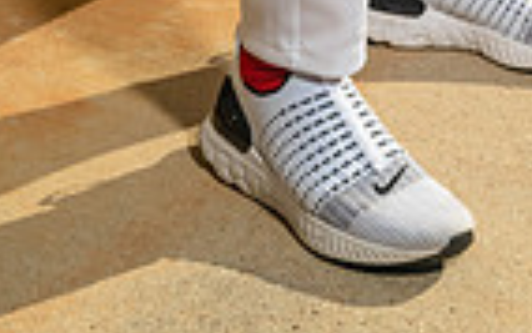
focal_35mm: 110
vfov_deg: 10.2
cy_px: -494
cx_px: 337
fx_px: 1596
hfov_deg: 18.9
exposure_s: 1/200
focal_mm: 34
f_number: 5.6
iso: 500
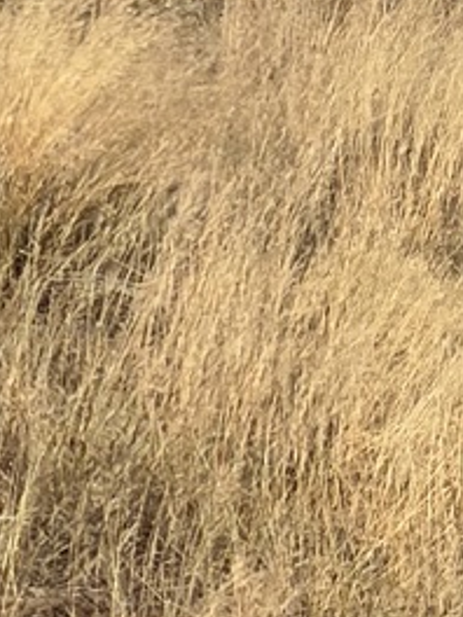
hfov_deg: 1.2
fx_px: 21739
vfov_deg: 1.6
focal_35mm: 1219
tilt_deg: -0.5
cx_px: 608
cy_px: -1180
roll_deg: -0.7
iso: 20
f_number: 2.8
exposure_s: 1/631
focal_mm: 16.89
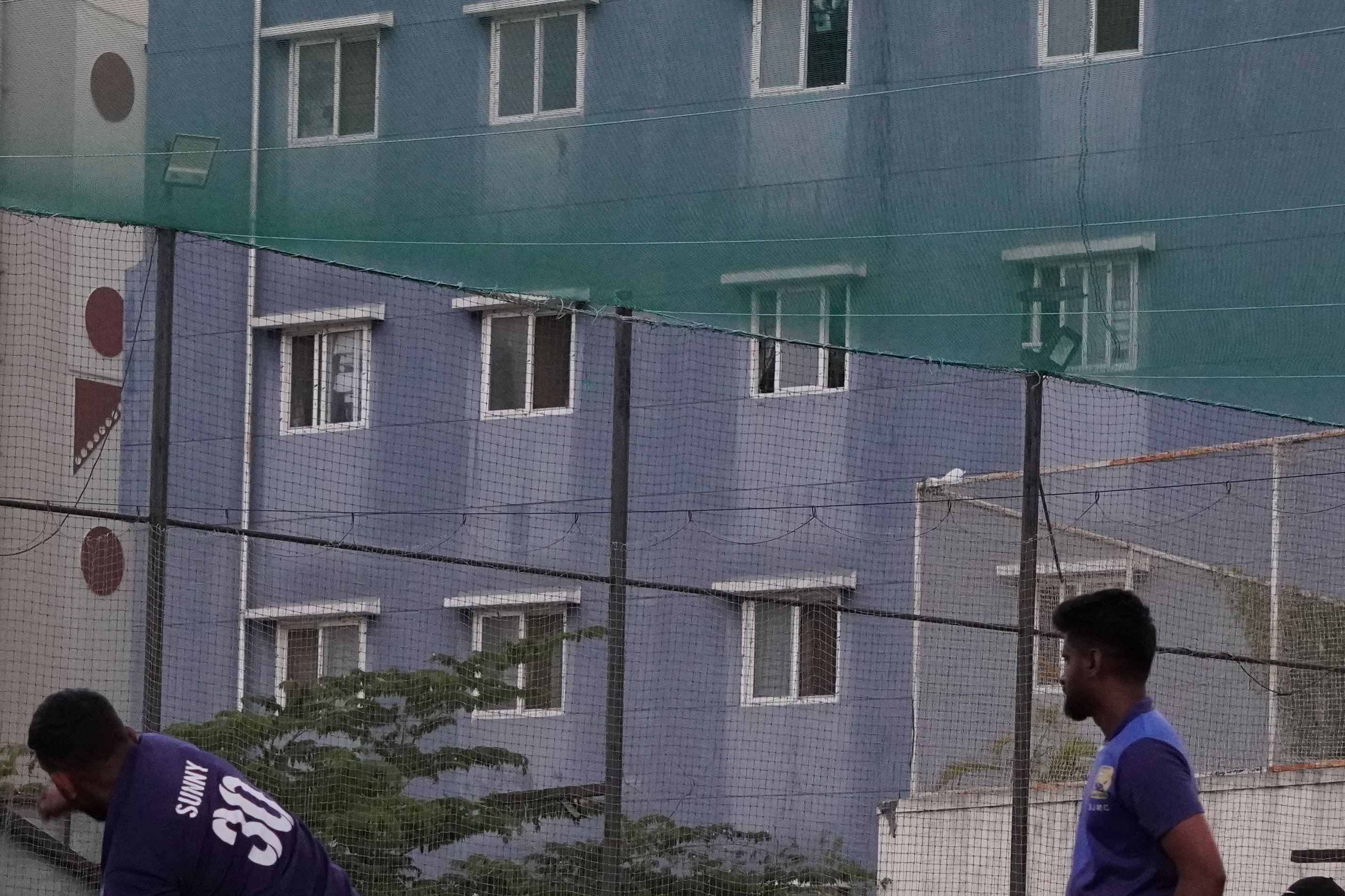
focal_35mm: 174
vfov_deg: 7.9
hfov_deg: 11.8
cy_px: 824
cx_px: 351
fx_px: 6502
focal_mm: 55
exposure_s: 1/1000
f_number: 5.6
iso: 4000
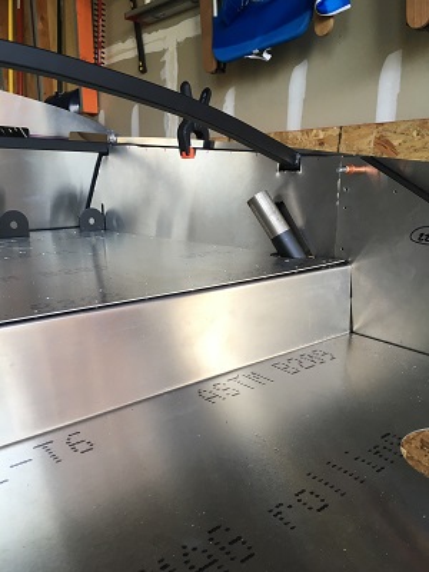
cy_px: 286
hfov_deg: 48.2
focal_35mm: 29
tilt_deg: -11.5
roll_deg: -1.6
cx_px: 214
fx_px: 479
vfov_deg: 61.7
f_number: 2.2
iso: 25
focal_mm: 4.15
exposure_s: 1/40
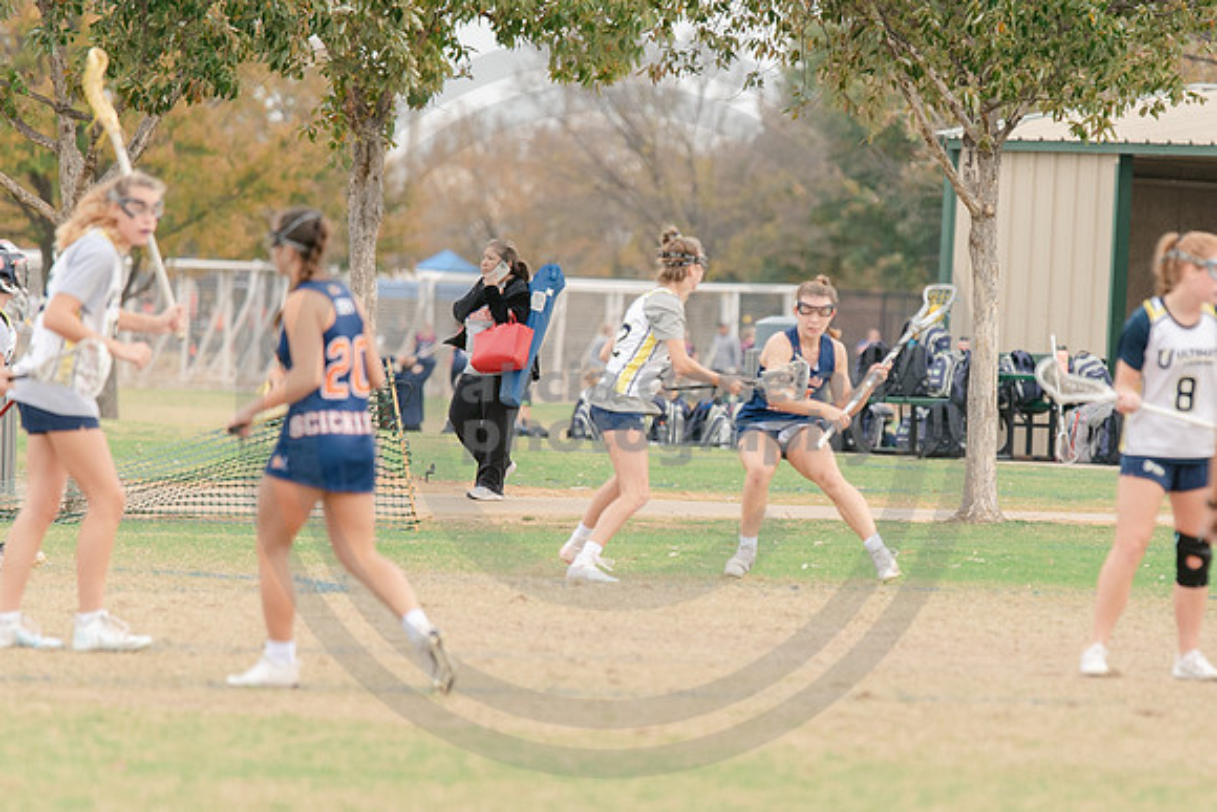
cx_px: 777
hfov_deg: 4.6
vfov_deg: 3.0
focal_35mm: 452
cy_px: 453
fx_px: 15288
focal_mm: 200
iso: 360
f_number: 2.8
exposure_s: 1/1250
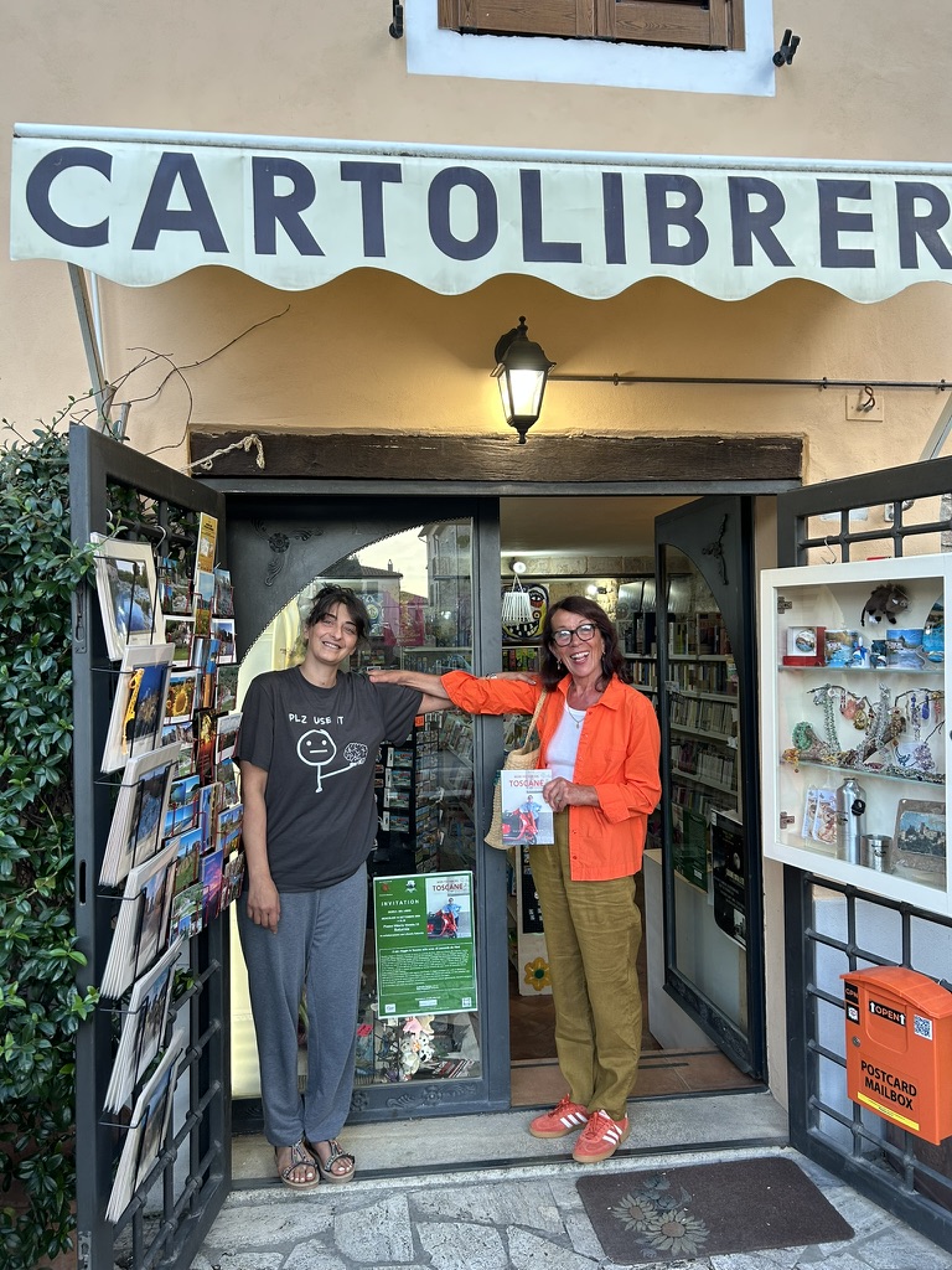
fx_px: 953
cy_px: 635
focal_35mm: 26
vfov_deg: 67.3
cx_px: 476
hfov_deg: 53.1
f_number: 1.5
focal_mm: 5.7
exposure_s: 1/100
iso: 100
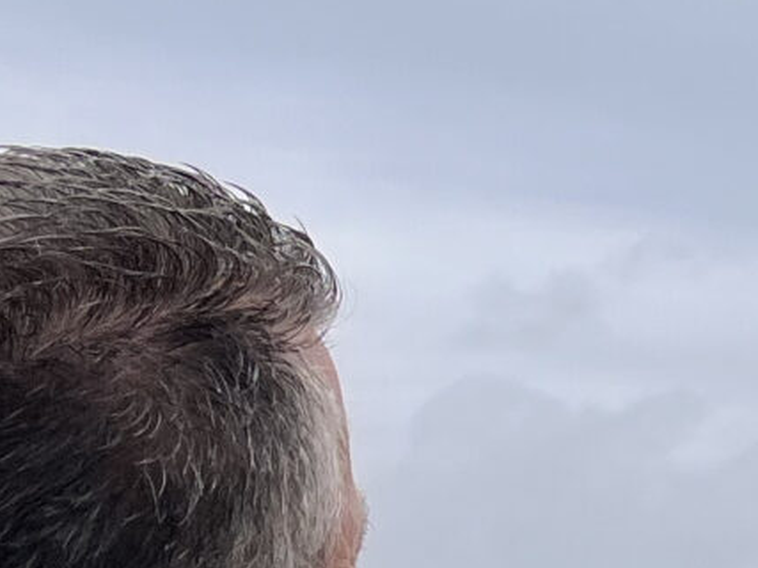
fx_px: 3415
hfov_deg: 11.9
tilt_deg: +0.8
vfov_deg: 9.3
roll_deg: -1.8
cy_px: 829
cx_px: 1234
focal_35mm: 156
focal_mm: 5.1
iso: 50
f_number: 1.6
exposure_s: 1/3745
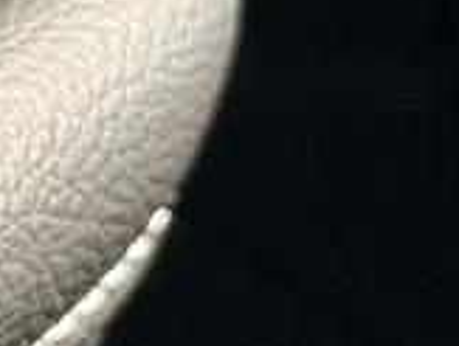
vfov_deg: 4.0
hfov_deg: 4.9
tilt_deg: -28.4
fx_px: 4997
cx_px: -1112
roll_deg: +2.2
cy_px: -113
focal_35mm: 376
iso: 64
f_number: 1.78
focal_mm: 6.76
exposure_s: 1/615
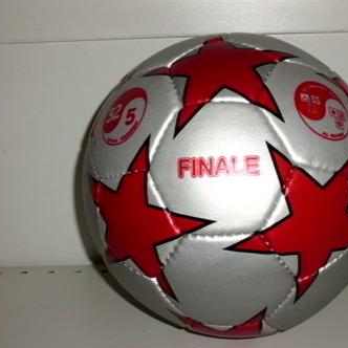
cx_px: 226
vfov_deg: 30.6
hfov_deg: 30.4
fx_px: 637
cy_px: 175
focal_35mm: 56
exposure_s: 1/60
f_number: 3.3
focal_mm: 8.4
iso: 64
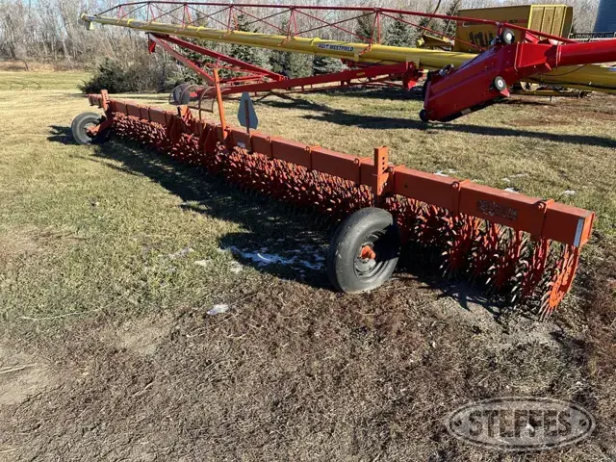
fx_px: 427
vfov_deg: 56.8
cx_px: 308
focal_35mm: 24
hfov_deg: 71.6
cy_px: 231
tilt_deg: -23.3
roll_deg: +1.1
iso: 80
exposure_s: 1/1587
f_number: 1.78
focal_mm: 6.86
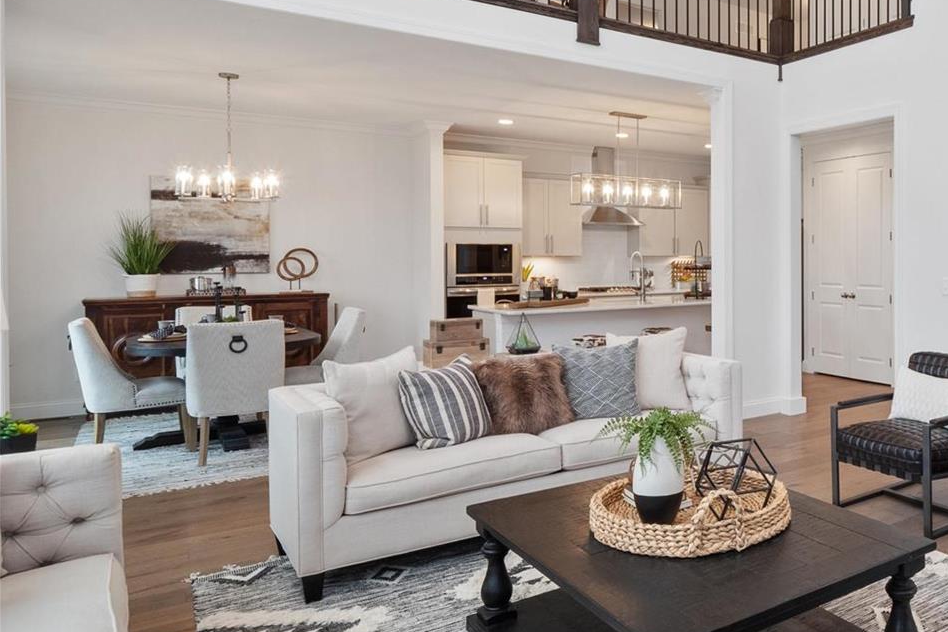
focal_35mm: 27
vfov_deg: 47.8
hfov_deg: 60.2
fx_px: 711
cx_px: 799
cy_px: 278
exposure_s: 1/2.5
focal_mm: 8
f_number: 10
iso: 400
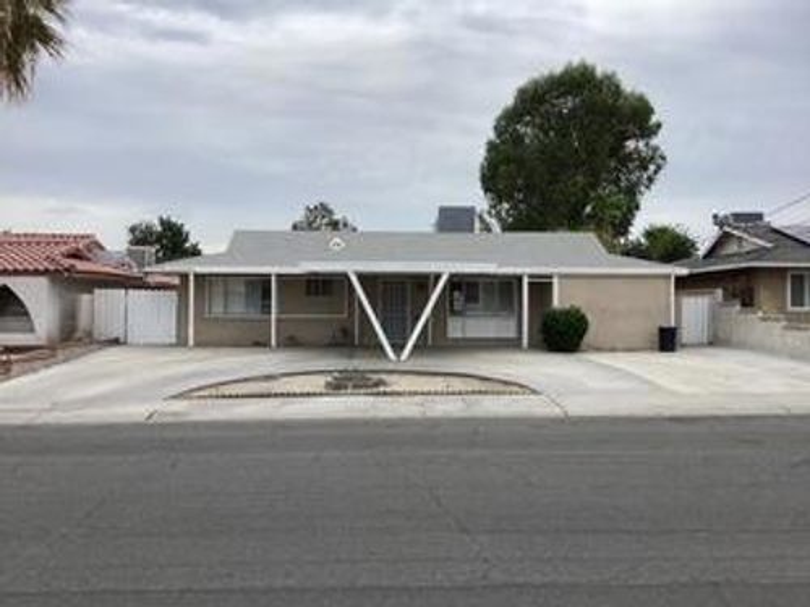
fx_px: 725
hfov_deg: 58.4
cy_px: 304
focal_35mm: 31
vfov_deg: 45.4
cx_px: 405
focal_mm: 3.3
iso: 25
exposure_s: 1/1698
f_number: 2.4
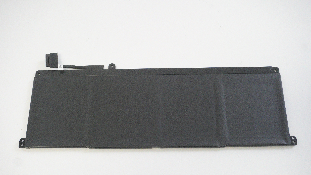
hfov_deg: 51.0
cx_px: 156
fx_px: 326
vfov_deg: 30.0
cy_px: 101
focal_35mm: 40
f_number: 5.6
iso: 6400
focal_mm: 25
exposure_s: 1/250
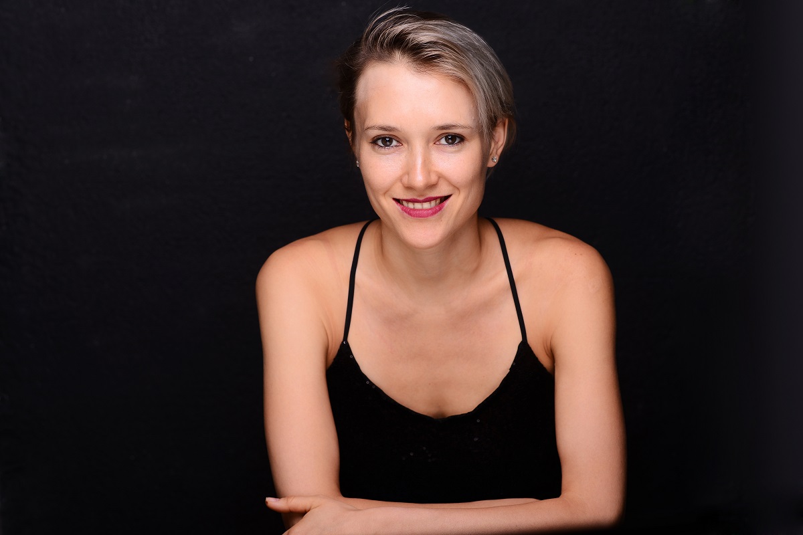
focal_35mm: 85
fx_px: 1896
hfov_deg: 23.9
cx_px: 402
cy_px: 268
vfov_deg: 16.1
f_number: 4.5
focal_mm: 85
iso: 100
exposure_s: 1/80
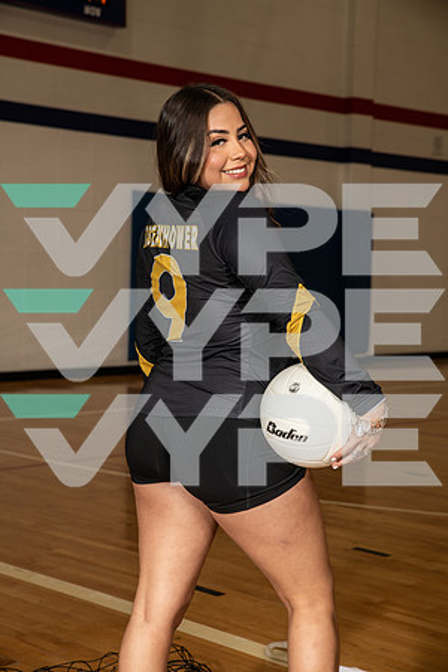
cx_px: 224
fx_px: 1307
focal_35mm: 70
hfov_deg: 19.5
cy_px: 336
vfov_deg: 28.8
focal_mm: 70
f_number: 7.1
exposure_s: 1/250
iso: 320
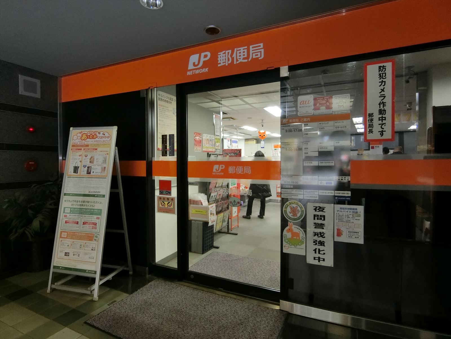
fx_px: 248
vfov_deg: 68.7
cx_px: 226
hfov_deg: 84.7
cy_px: 170
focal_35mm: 19
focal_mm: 4.06
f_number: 2.7
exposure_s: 1/60
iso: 400
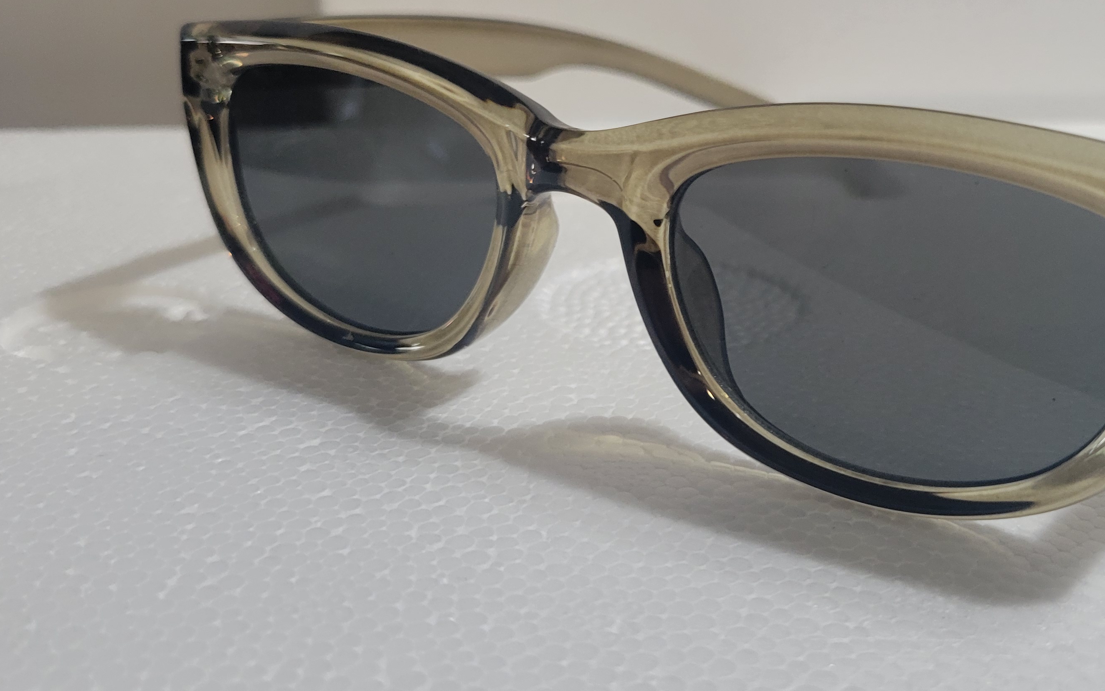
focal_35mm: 42
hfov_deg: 46.5
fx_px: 1265
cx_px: 725
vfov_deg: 30.4
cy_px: 247
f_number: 1.8
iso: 250
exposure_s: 1/60
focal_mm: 5.4
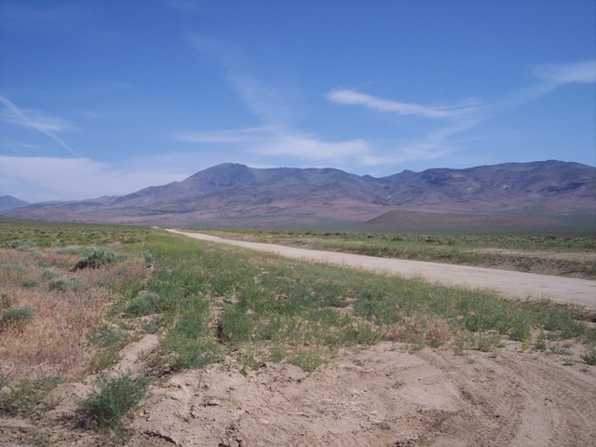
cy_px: 224
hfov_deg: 47.9
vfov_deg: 36.8
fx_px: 671
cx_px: 298
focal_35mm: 39
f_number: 5.6
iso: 100
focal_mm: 8
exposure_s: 1/750
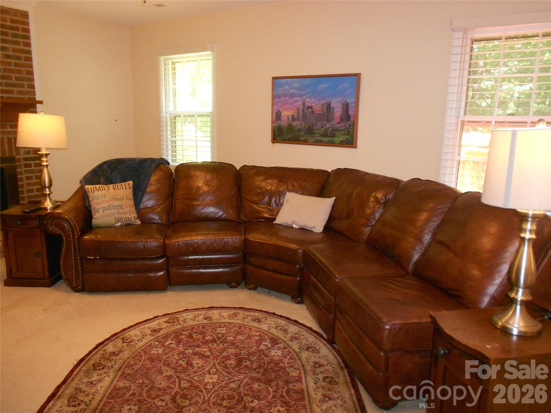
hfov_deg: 67.3
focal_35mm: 26
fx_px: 414
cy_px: 206
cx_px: 276
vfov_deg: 53.1
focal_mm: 4.6
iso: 320
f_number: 3.2
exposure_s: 1/25
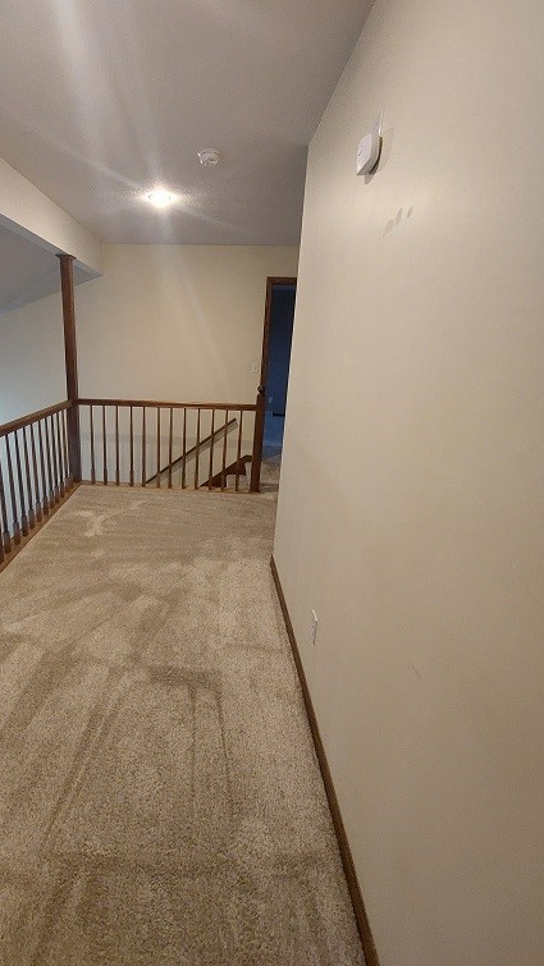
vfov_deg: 102.9
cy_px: 461
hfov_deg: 68.8
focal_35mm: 15
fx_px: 384
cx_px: 187
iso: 320
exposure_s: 1/40
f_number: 2.2
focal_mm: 1.74
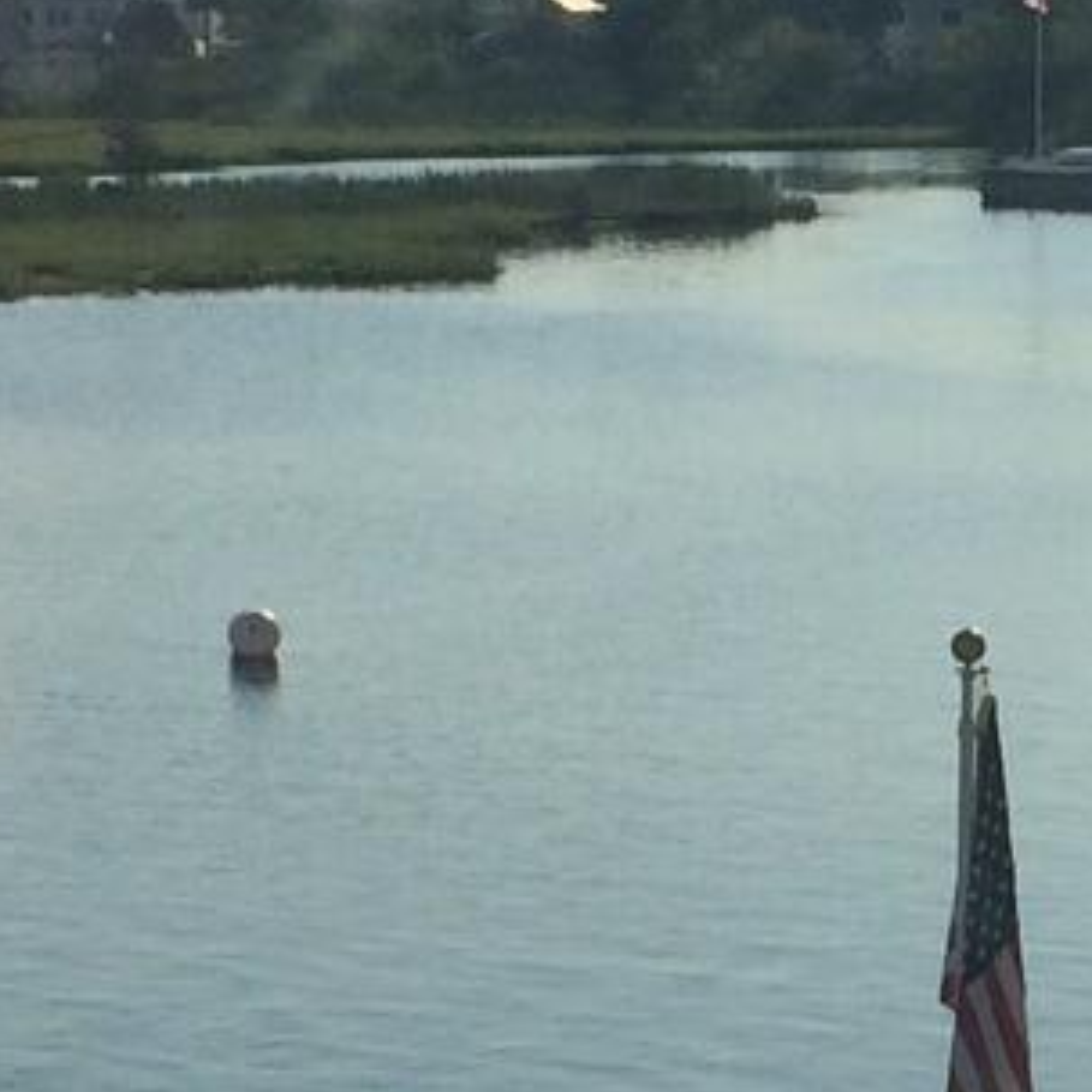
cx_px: 1168
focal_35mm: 179
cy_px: 782
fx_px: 6389
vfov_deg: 9.8
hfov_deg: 9.7
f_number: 2.2
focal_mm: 4.12
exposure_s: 1/6849
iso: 40
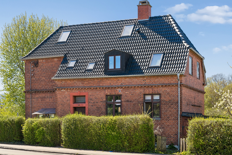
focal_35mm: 58
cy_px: 78
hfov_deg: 34.5
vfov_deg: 23.4
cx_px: 116
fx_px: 374
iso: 160
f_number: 9
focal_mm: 58
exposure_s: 1/160
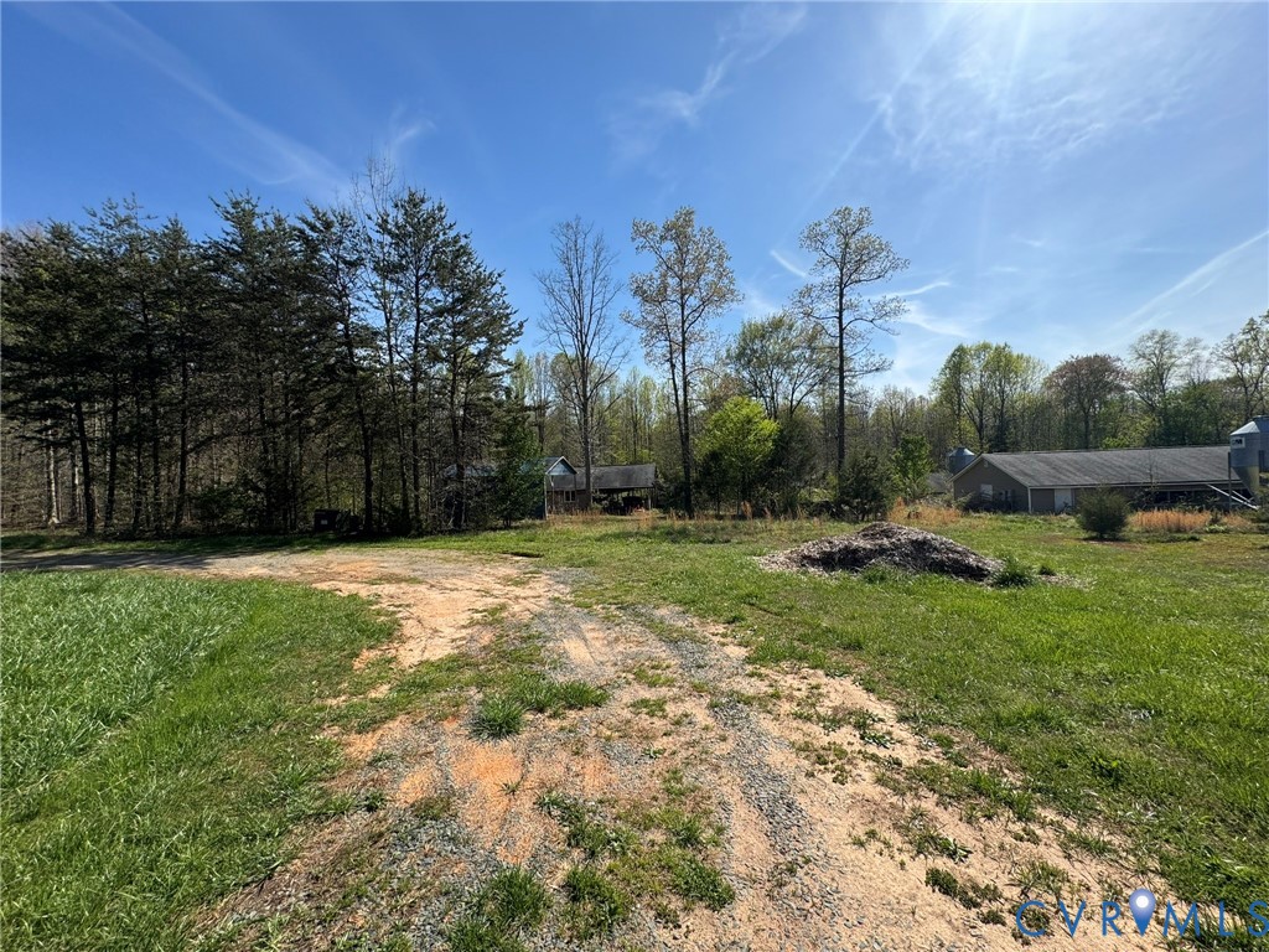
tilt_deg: -1.6
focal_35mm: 14
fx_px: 513
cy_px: 476
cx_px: 634
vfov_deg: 85.7
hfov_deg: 102.1
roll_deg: +3.9
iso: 40
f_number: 2.2
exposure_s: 1/1637
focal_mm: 2.22
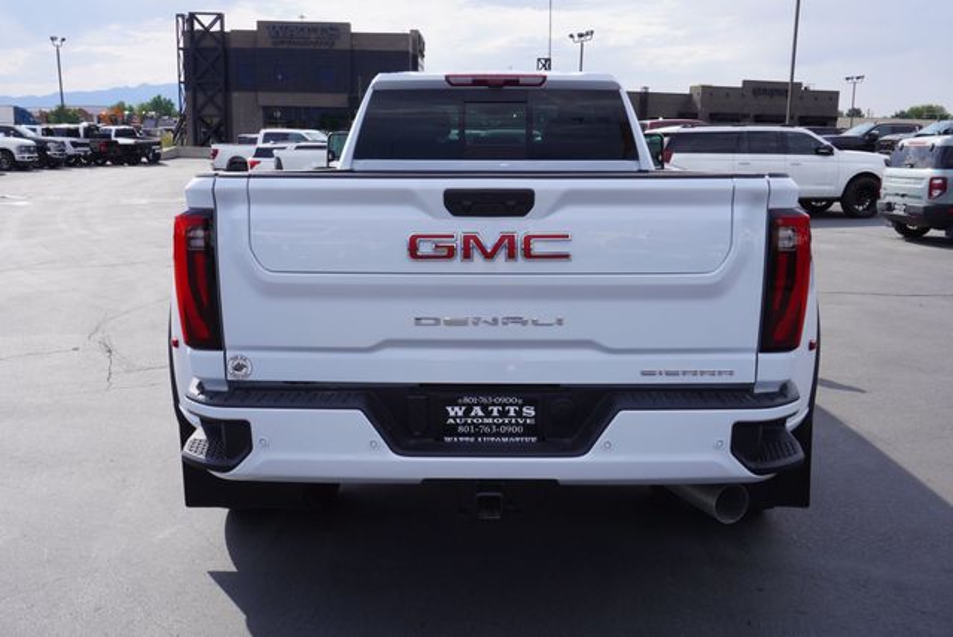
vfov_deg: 40.0
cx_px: 476
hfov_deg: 57.2
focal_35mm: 33
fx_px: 874
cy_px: 318
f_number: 10
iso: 100
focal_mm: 22
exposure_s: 1/125
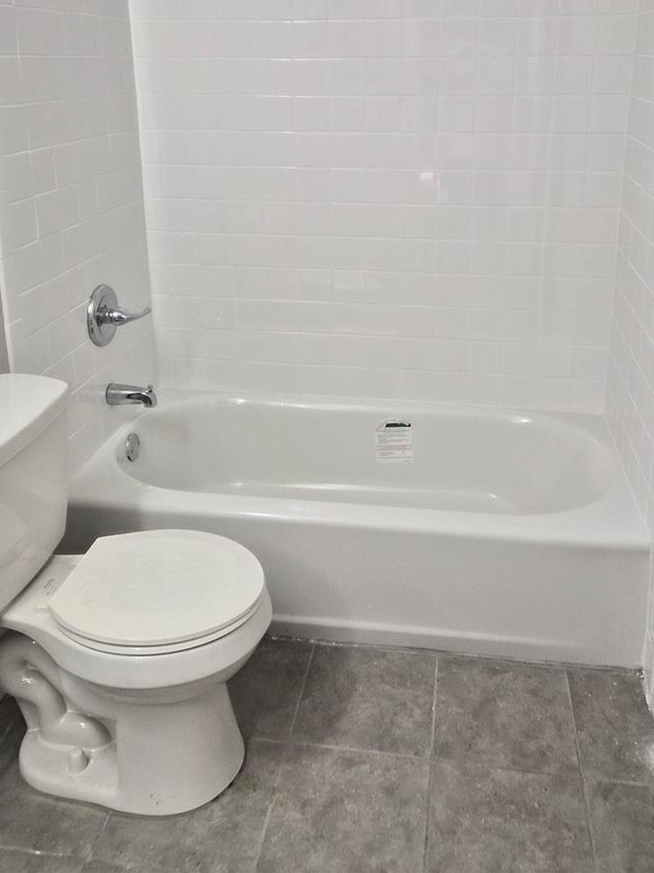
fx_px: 806
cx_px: 345
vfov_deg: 55.2
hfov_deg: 44.1
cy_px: 267
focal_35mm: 32
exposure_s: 1/120
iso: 320
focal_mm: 5.4
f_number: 1.8
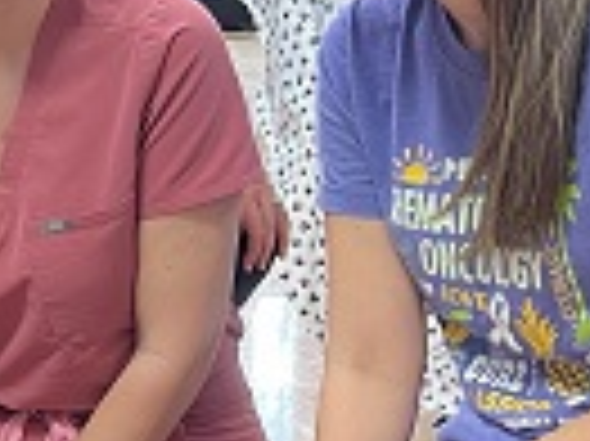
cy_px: 270
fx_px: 2026
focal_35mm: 119
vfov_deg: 12.4
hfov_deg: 15.4
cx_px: -279
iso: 200
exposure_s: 1/60
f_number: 1.5
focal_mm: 5.7
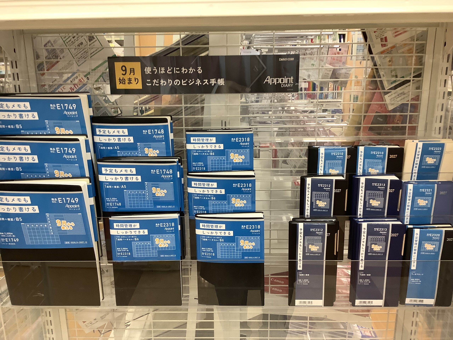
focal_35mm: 31
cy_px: 170
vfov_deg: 45.4
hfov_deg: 58.4
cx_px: 226
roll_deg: +0.1
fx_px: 406
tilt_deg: -14.2
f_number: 2.4
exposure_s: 1/50
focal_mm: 3.3
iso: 100
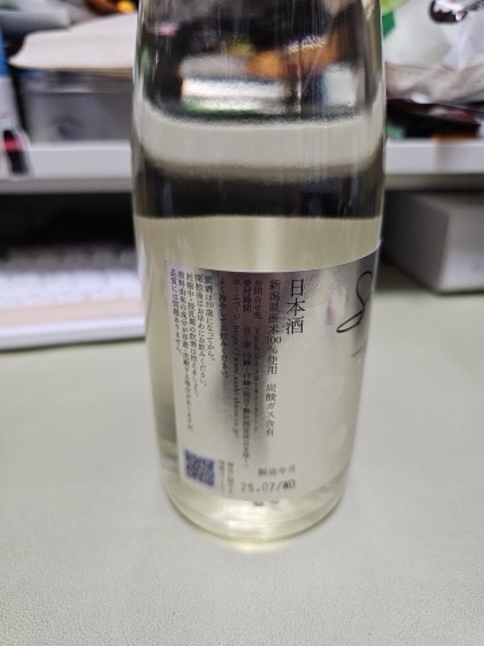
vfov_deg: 73.9
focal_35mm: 23
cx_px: 242
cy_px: 323
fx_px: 429
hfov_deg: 58.9
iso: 500
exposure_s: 1/120
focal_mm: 6.3
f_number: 1.7
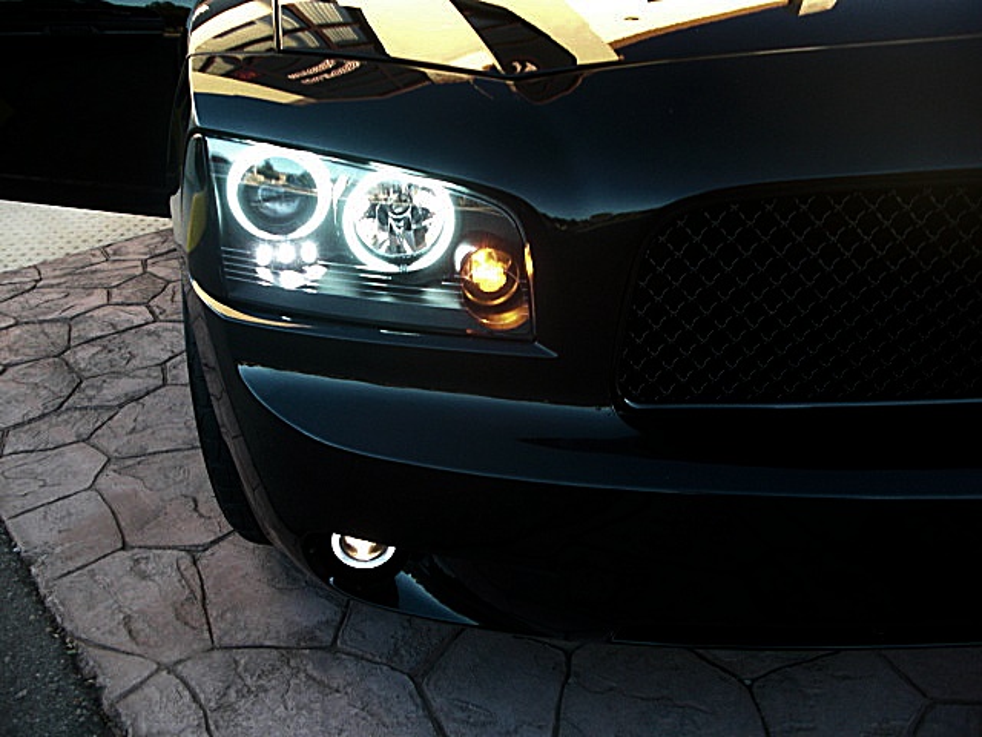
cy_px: 368
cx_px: 491
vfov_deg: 39.7
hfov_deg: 51.4
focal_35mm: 36
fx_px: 1021
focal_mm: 6.3
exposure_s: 1/100
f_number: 2.8
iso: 200
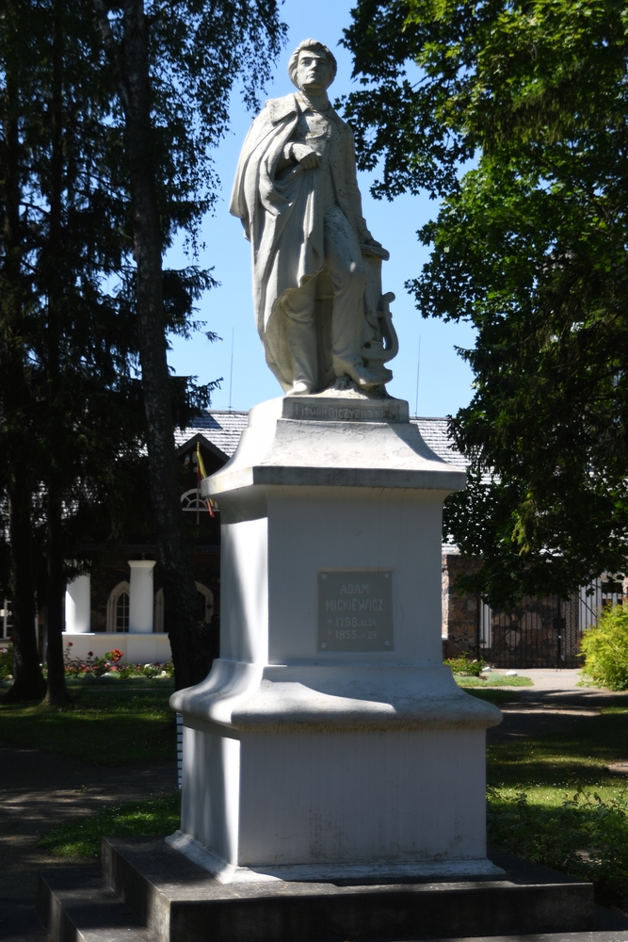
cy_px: 471
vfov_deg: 30.5
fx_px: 1726
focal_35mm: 66
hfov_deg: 20.6
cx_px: 314
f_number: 2.8
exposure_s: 1/1000
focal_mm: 44
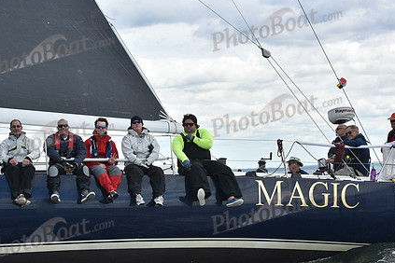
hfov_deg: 17.3
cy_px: 175
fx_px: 1295
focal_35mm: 118
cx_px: 163
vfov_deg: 11.6
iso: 320
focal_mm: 86
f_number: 5.6
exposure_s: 1/1000
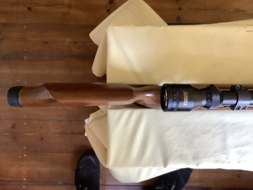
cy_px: 95
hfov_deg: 58.4
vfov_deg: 45.4
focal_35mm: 31
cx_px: 126
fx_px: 227
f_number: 2.4
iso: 200
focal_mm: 3.3
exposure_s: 1/60
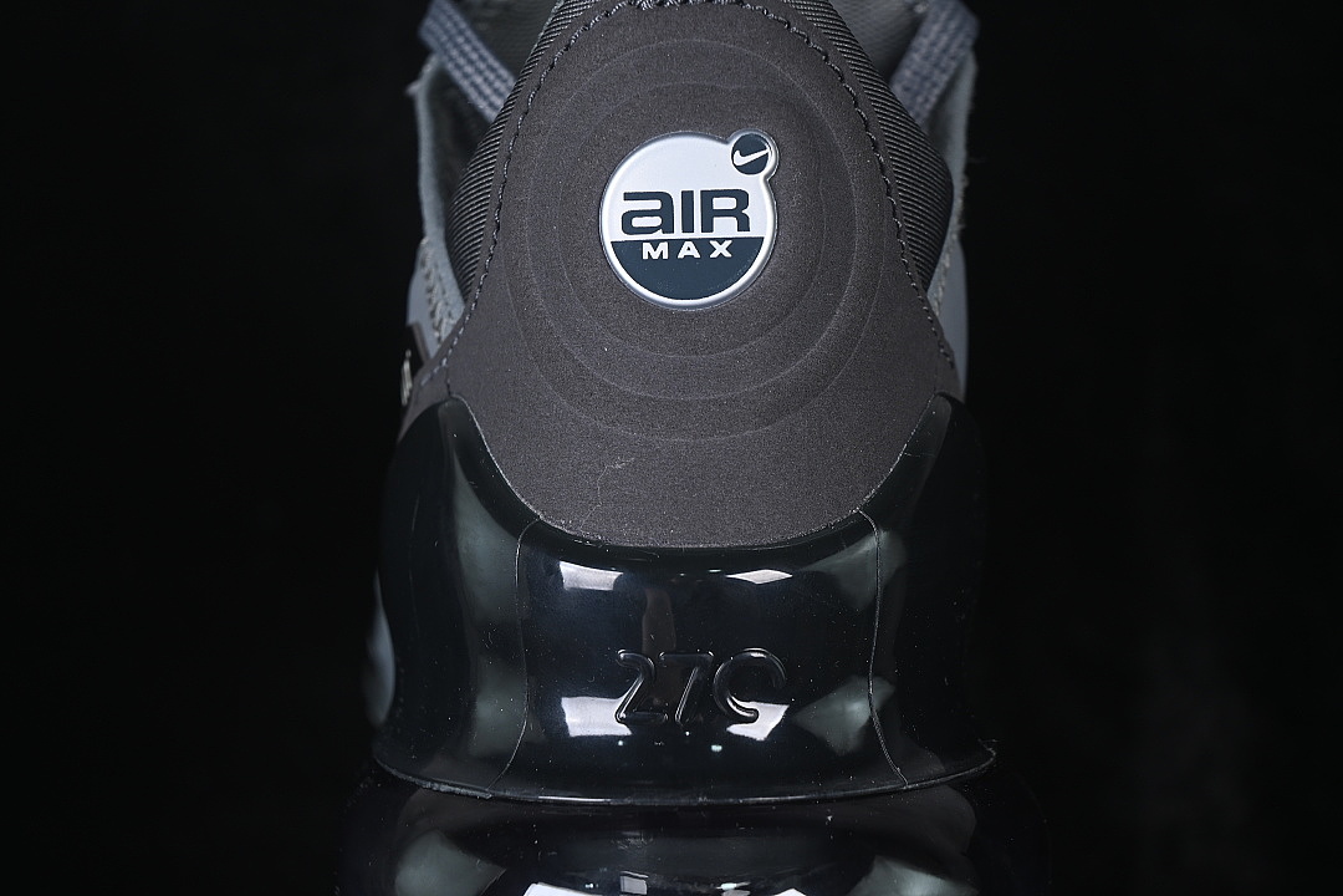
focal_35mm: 75
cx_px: 672
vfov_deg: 18.2
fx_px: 2798
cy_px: 448
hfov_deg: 27.0
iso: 160
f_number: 6.3
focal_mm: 50
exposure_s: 1/50
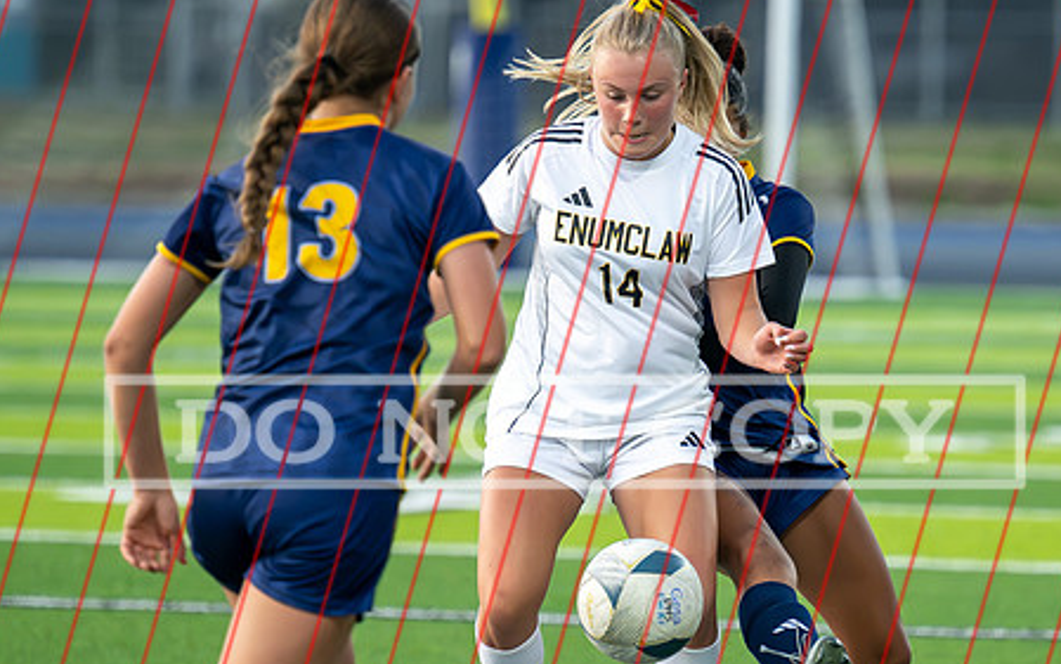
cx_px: 685
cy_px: 480
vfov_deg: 2.9
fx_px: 13219
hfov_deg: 4.6
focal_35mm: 457
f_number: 4
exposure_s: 1/1600
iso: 4500
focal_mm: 240
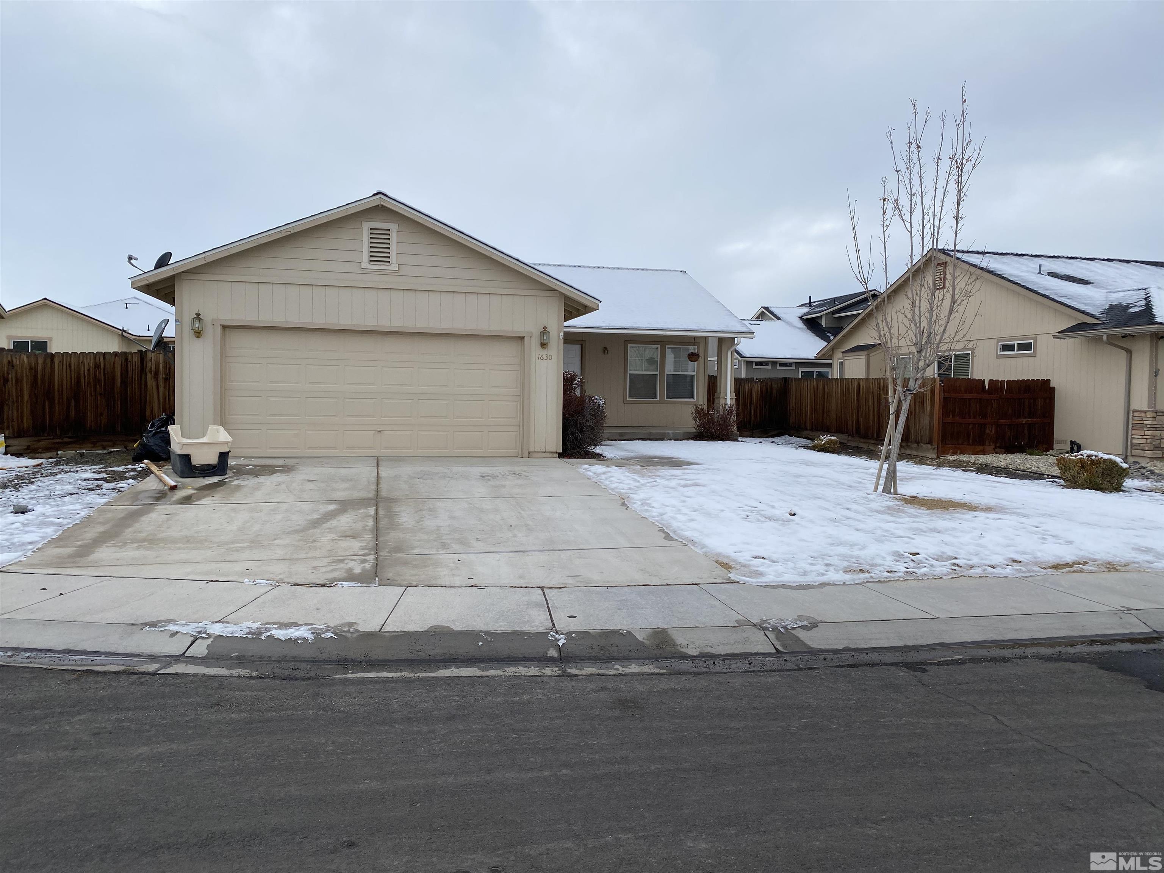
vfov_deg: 53.1
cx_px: 582
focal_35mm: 26
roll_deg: -1.0
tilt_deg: -1.3
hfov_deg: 67.3
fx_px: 874
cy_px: 436
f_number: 1.8
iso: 32
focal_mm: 4.25
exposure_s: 1/2410
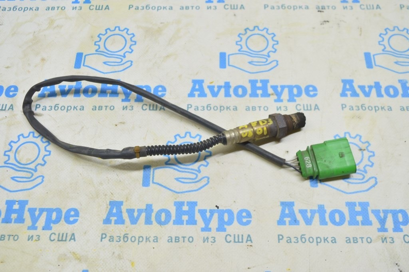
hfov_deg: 53.2
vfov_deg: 36.8
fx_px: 409
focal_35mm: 36
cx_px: 204
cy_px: 136
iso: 400
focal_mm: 24
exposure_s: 1/20
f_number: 5.6
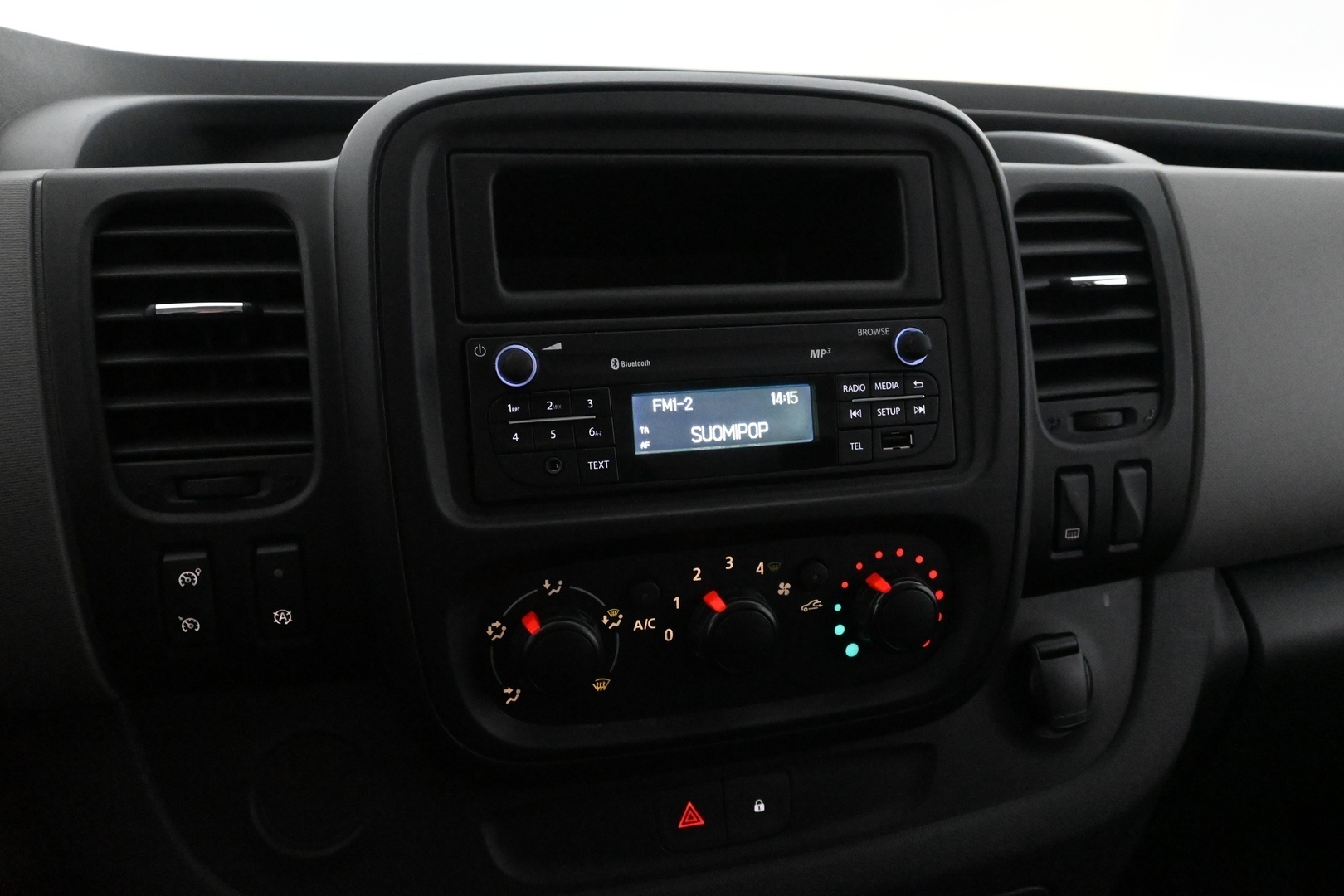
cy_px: 448
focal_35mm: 30
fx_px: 1120
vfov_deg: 43.6
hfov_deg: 61.9
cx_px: 672
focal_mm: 20
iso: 10000
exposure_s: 1/100
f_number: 6.3
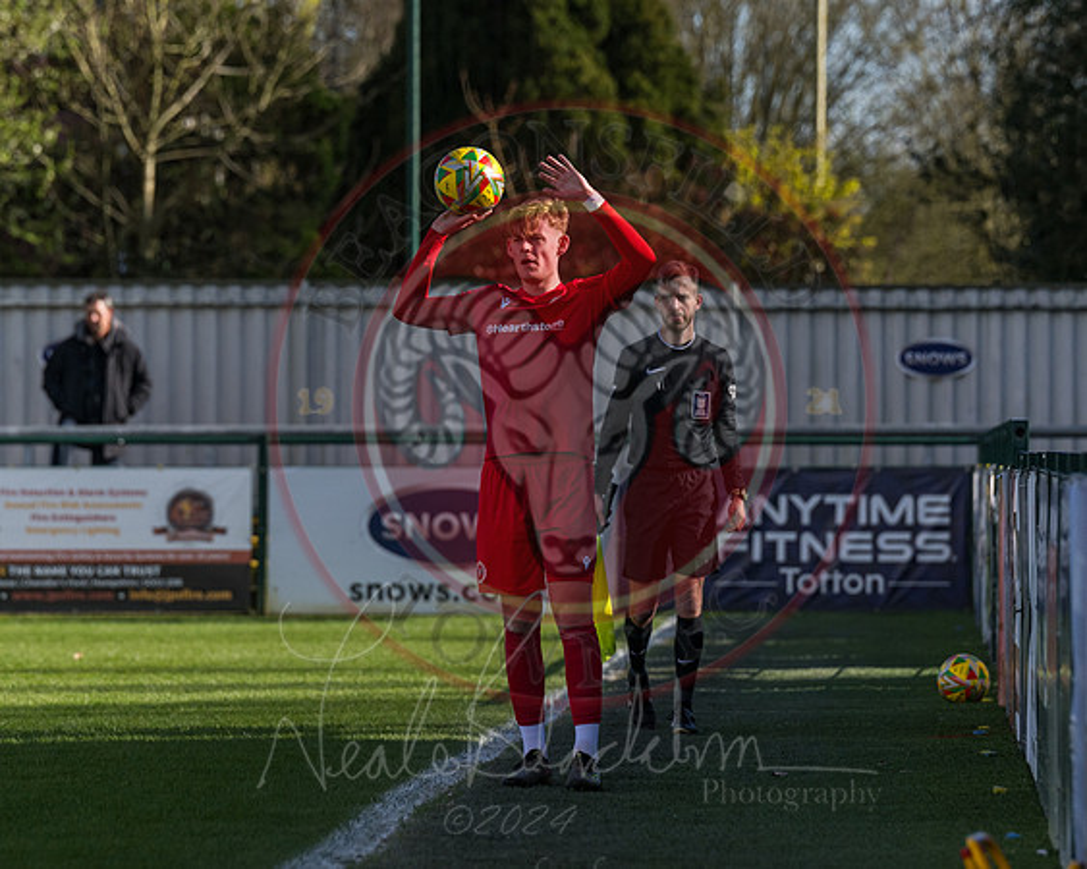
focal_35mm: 353
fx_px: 11354
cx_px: 613
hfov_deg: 5.5
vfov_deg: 4.4
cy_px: 365
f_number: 4
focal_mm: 180
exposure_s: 1/3200
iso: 200
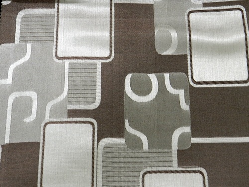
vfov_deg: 27.5
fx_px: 381
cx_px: 124
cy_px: 94
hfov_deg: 36.2
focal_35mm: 53
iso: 400
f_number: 4.4
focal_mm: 9.4
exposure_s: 1/13
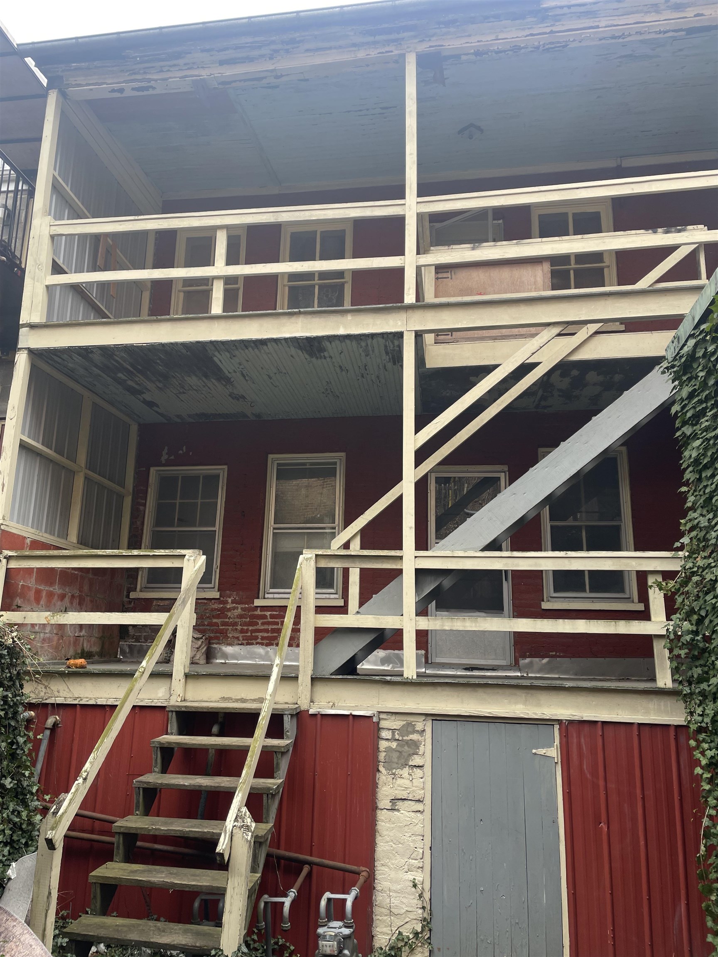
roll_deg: -1.3
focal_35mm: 26
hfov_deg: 53.1
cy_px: 478
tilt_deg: +16.5
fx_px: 719
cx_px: 359
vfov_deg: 67.3
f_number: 1.6
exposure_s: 1/155
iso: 32
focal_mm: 4.2
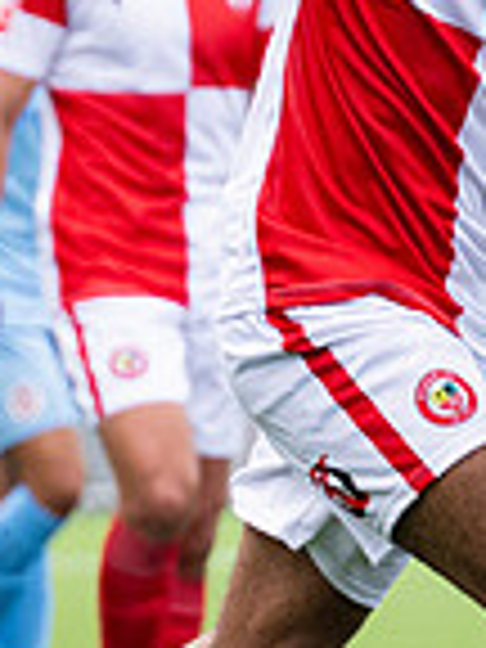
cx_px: 866
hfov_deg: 1.2
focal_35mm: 1257
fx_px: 23531
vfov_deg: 1.6
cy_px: 710
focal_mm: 145
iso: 400
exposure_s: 1/1250
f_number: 4
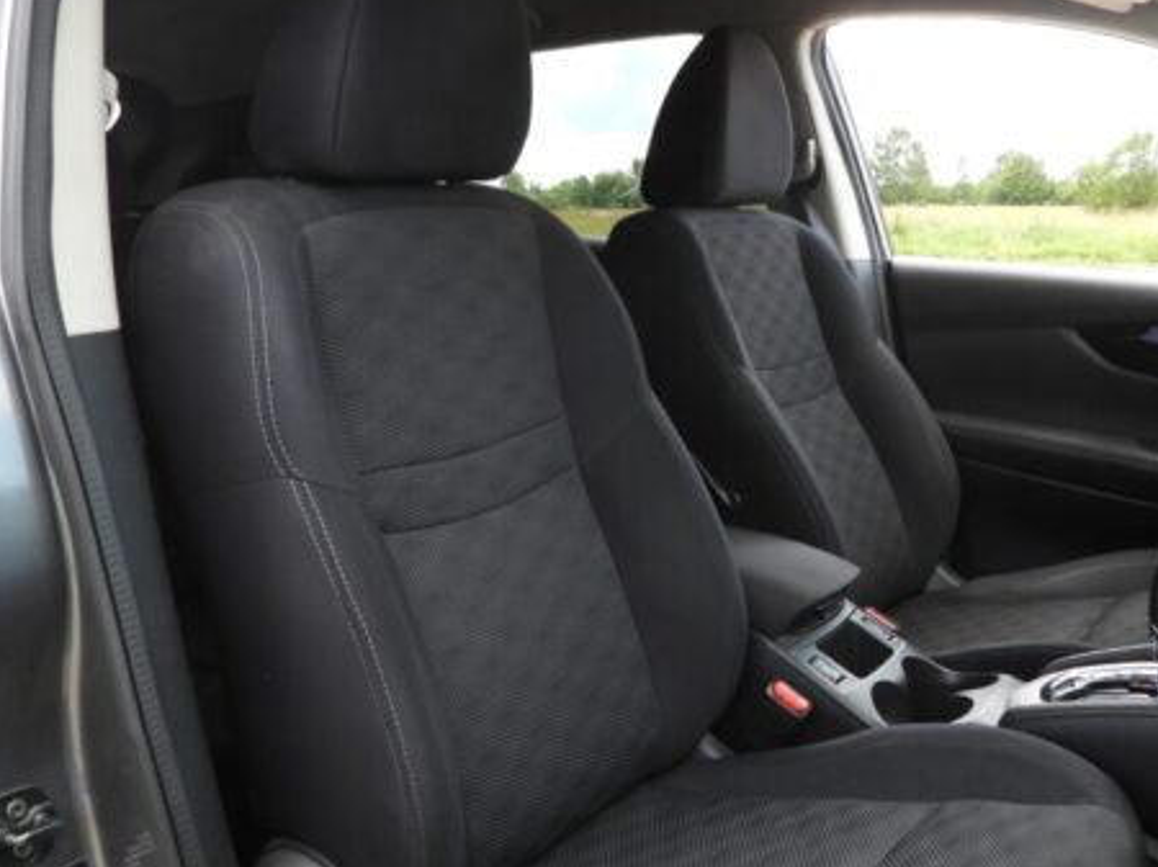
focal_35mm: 38
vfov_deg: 37.5
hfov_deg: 48.5
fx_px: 1271
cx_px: 723
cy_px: 530
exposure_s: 1/160
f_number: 2.8
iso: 100
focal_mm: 4.3
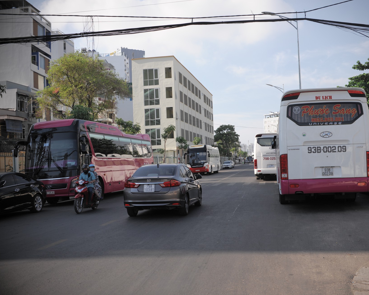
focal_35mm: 40
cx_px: 211
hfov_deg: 45.7
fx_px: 437
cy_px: 149
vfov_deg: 37.3
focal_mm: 35
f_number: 4
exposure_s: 1/2000
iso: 250
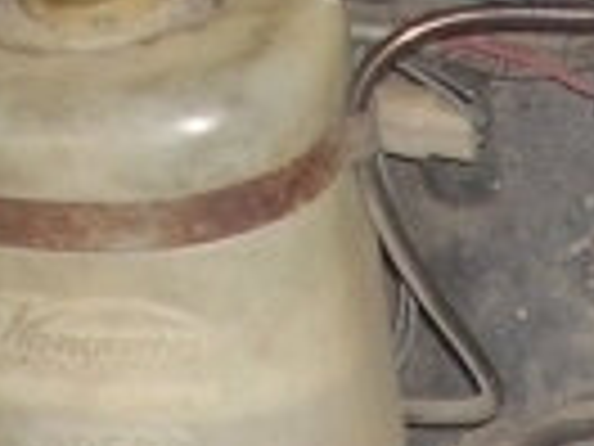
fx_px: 3604
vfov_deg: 6.6
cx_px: 670
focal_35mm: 210
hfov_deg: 9.3
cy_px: 1205
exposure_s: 1/60
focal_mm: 6.2
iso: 200
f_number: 2.8
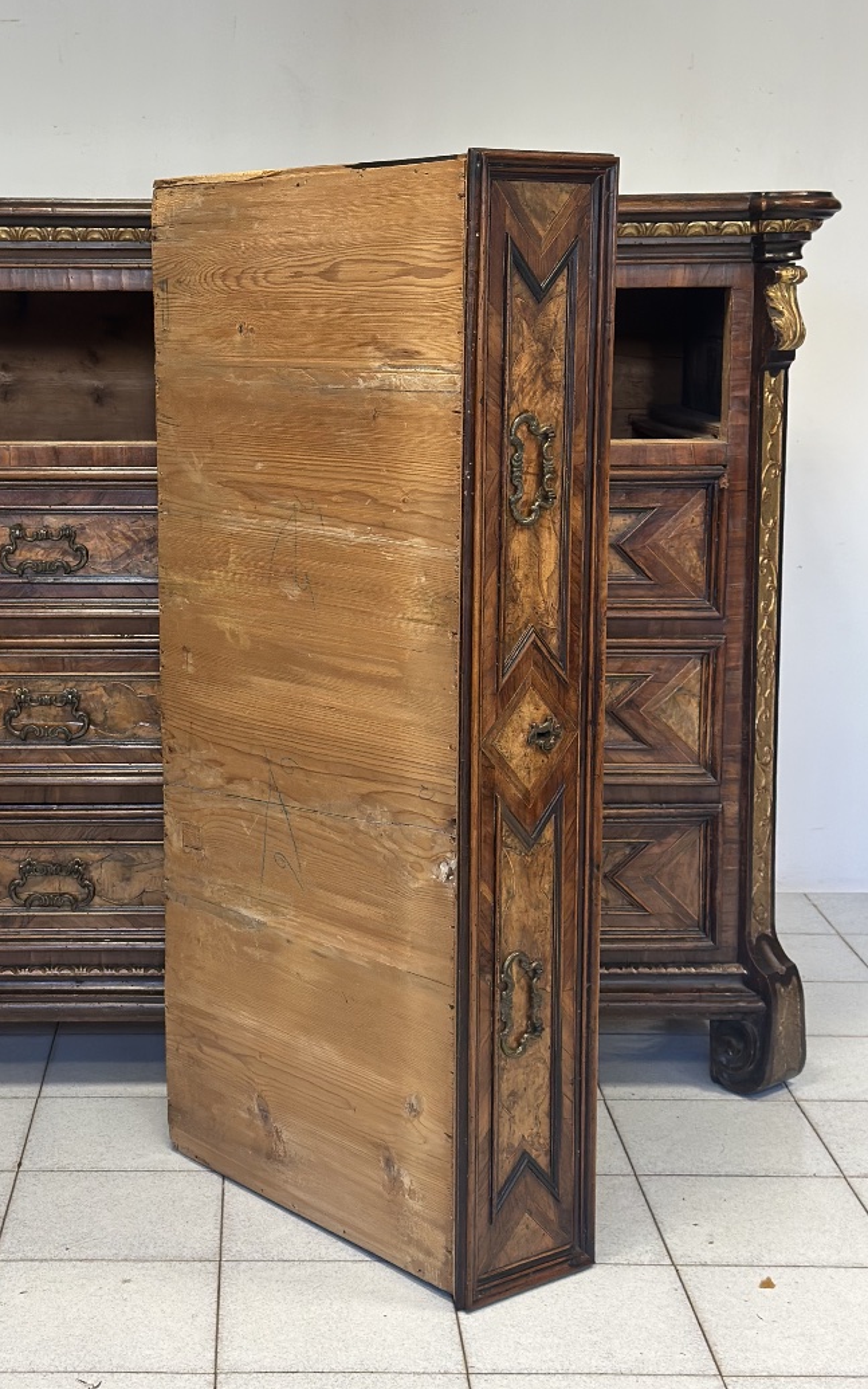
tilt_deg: -9.0
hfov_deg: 21.9
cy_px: 651
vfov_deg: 34.5
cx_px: 271
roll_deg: -0.1
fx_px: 2233
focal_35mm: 59
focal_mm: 6.86
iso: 125
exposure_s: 1/50
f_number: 1.78
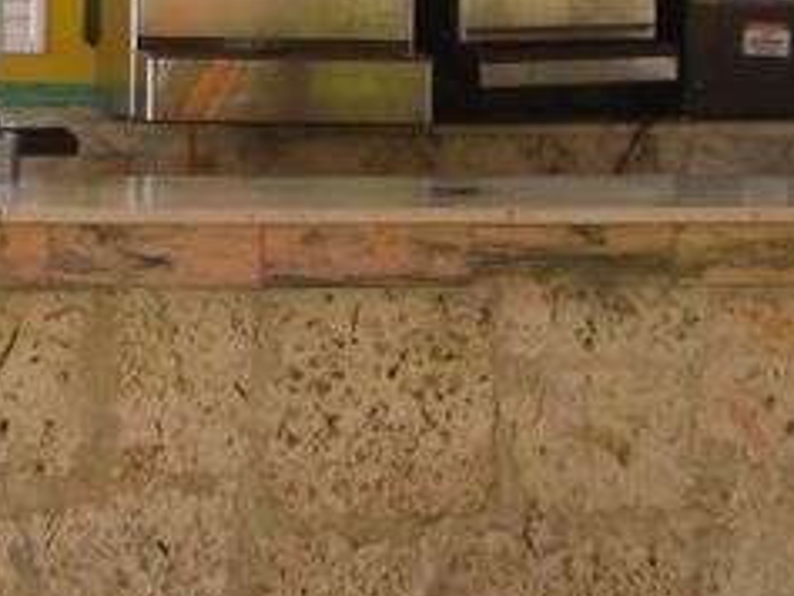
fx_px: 3764
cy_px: -214
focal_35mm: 164
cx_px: 90
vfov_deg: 8.9
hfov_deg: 12.0
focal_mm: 6.2
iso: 100
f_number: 2.7
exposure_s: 1/100
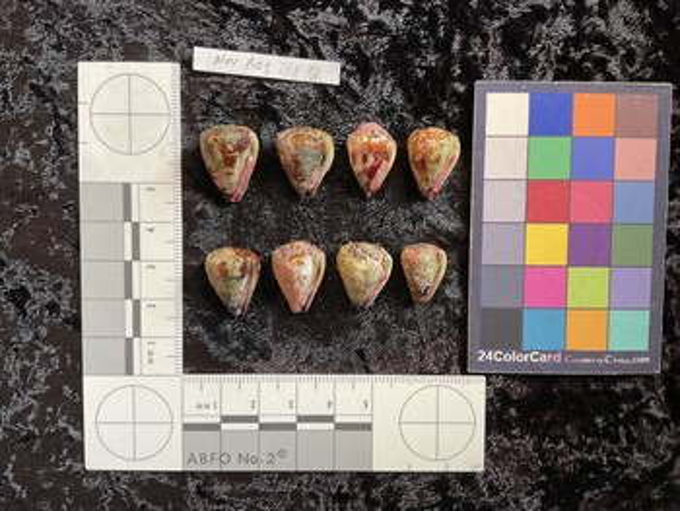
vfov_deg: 48.3
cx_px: 340
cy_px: 256
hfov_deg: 61.6
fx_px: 570
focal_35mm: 29
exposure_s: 1/60
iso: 100
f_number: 1.8
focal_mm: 3
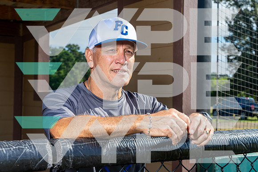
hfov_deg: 31.0
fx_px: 466
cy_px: 86
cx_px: 129
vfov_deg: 20.9
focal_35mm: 65
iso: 100
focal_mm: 65
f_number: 9
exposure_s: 1/125
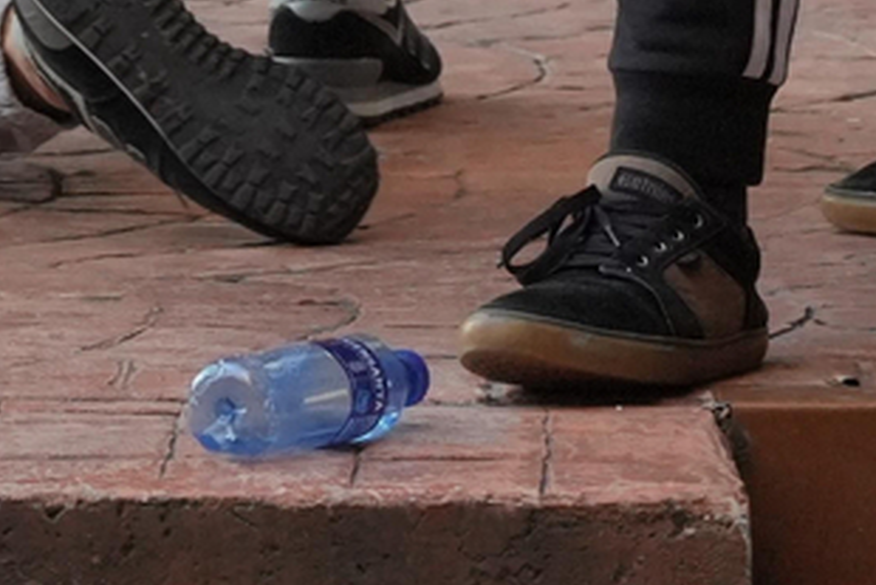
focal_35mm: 477
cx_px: 198
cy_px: -906
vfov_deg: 2.9
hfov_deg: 4.3
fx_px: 11612
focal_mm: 74
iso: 2500
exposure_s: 1/800
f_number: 6.3
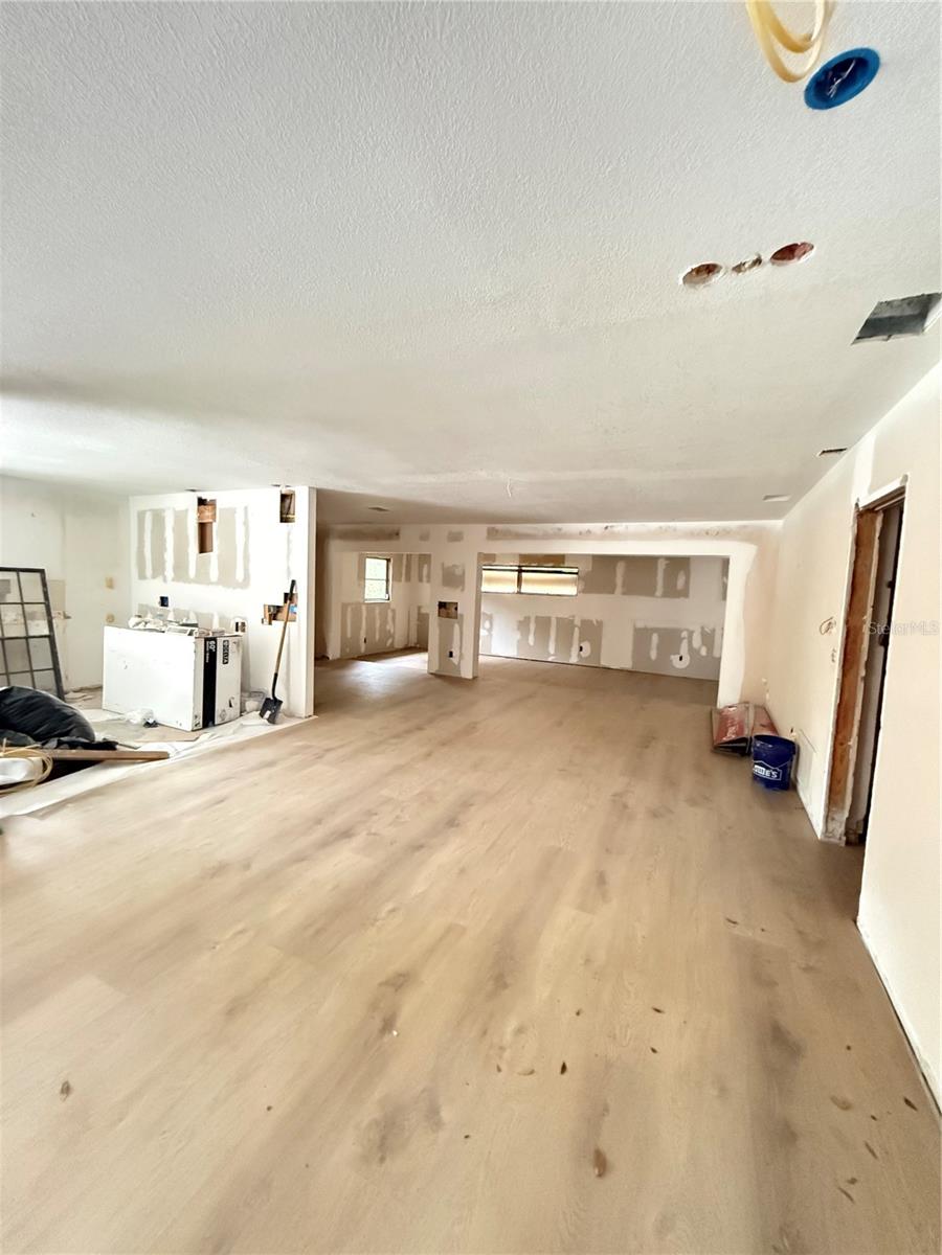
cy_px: 628
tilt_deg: -4.8
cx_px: 471
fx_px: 508
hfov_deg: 85.7
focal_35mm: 14
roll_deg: -2.2
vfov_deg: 102.1
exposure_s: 1/30
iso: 2000
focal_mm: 2.22
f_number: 2.2
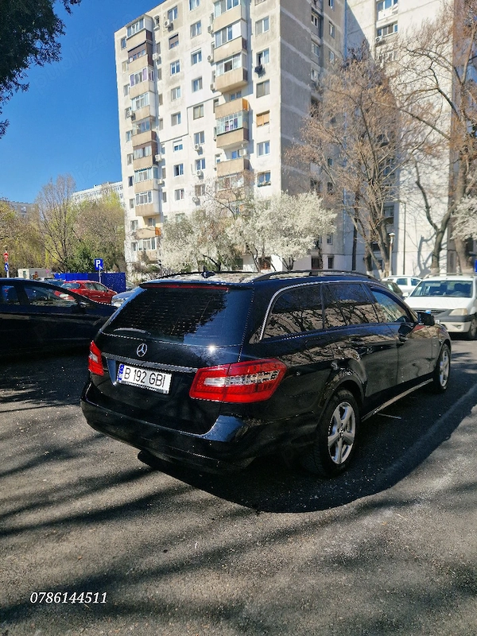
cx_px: 238
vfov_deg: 73.9
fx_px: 423
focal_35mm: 23
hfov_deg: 58.9
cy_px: 318
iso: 50
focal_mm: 5.4
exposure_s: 1/1429
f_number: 1.8
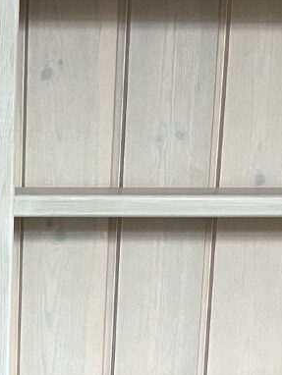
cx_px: -92
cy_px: 577
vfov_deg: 17.7
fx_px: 1063
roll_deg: +0.9
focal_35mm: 98
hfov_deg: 14.4
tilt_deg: -14.3
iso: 160
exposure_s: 1/60
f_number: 1.6
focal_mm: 5.1
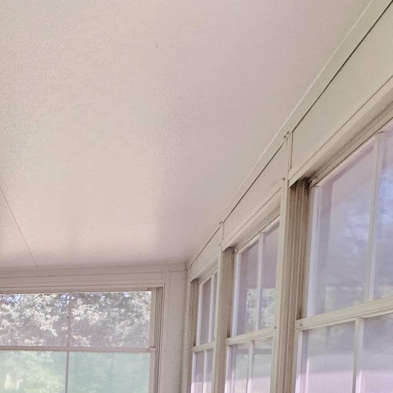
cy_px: 388
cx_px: -129
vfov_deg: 36.2
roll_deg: -2.0
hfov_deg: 30.6
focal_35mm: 42
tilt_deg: -2.8
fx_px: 539
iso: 125
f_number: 2.2
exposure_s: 1/99
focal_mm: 2.22
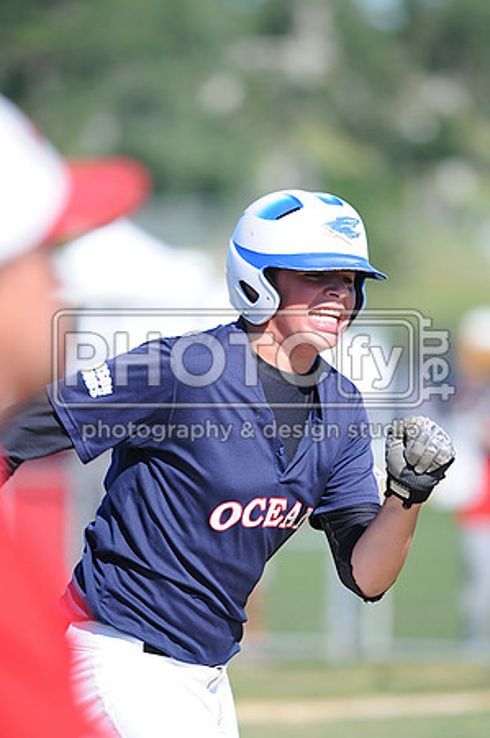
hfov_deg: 3.0
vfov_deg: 4.6
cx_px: 245
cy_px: 369
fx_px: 9208
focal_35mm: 450
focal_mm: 300
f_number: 4
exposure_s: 1/1000
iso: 200
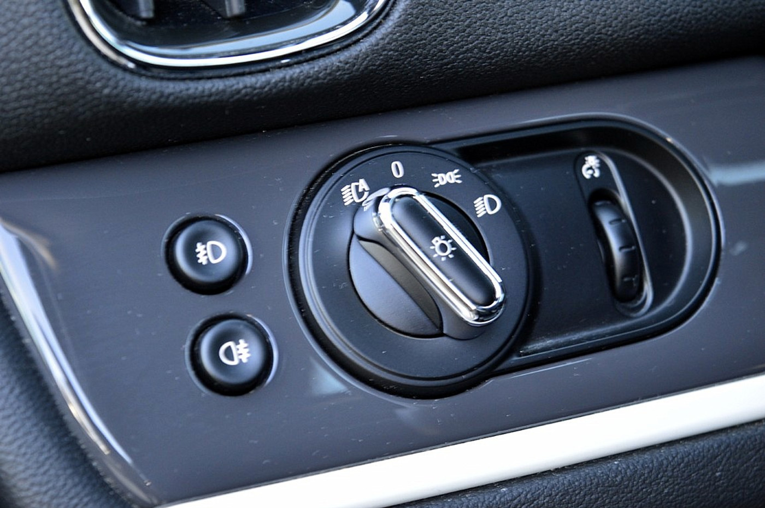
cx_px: 382
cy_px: 254
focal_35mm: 78
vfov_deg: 17.5
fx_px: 1656
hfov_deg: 26.0
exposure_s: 1/20
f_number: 5.6
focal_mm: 52
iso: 800
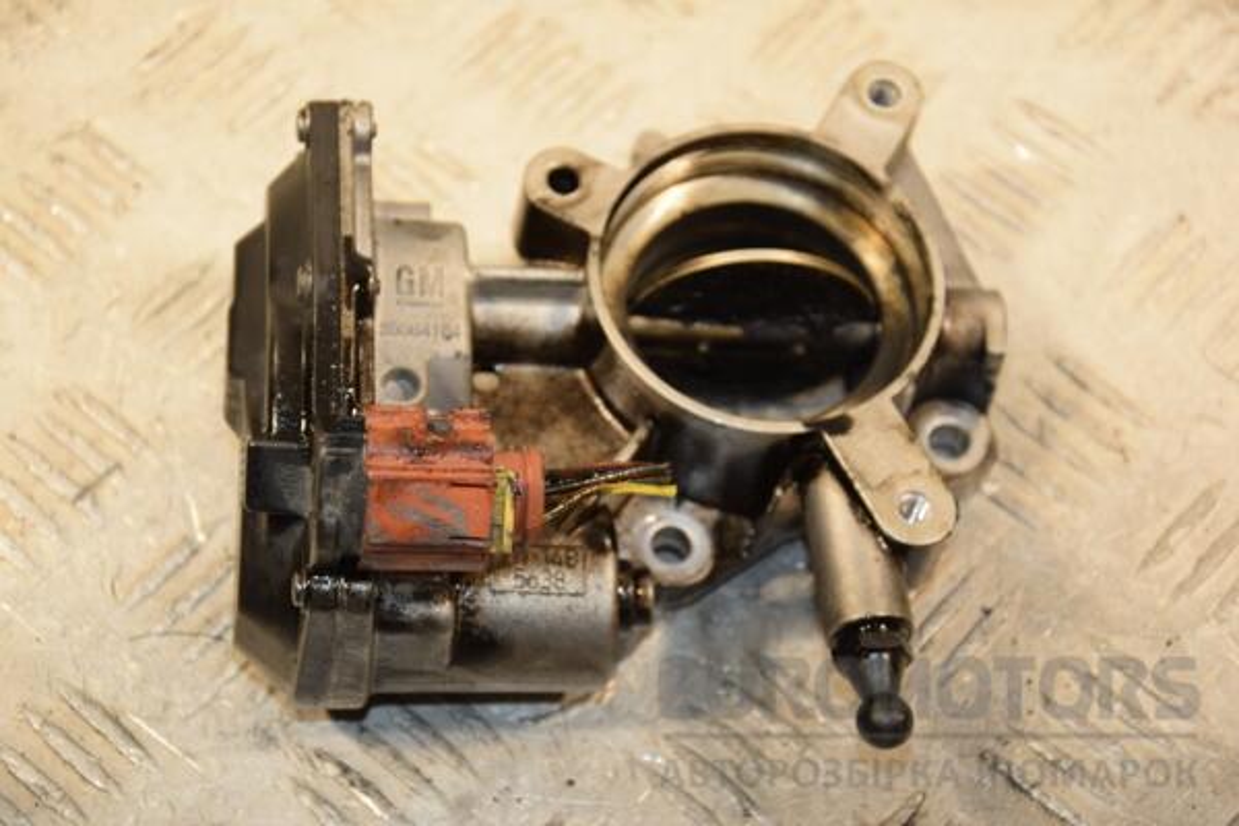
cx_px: 620
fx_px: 3613
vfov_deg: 13.0
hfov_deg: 19.5
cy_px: 413
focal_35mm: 105
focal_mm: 70
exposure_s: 1/200
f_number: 5.6
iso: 800
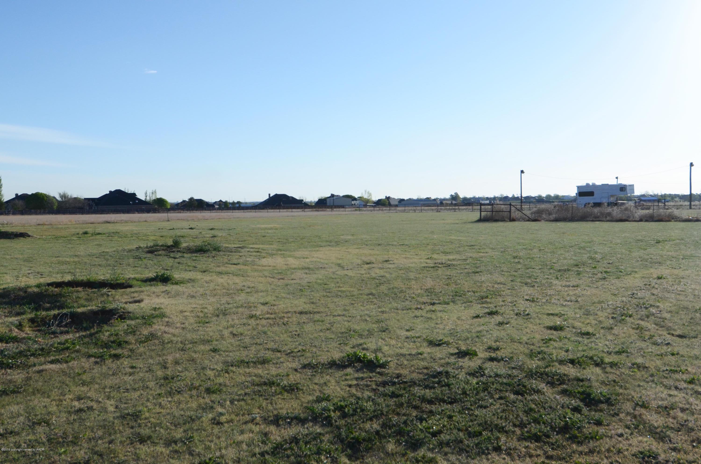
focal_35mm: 36
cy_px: 232
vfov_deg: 36.7
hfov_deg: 53.2
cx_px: 350
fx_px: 700
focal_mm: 24
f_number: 8
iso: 800
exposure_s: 1/2500
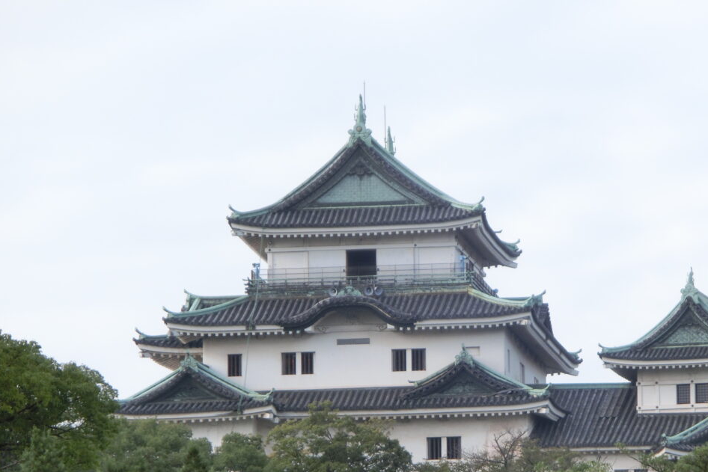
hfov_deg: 6.0
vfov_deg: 4.0
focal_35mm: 345
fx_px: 6786
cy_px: 326
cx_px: 465
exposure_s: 1/200
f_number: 5.7
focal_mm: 38.58
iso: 80
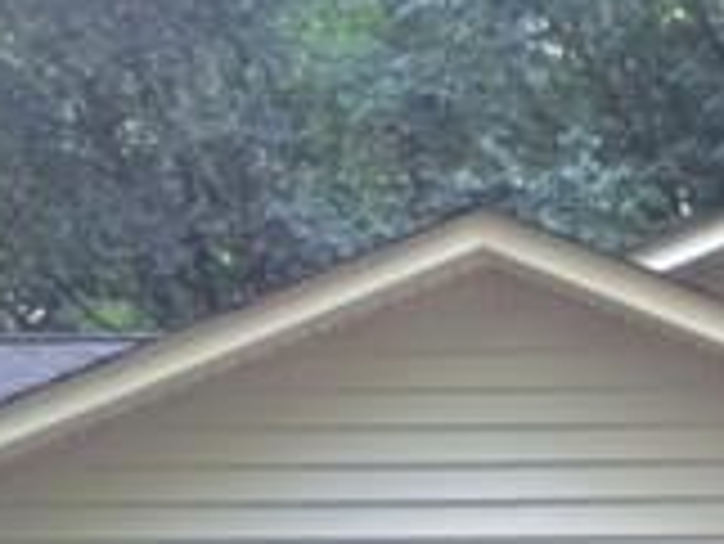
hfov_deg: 16.8
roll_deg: +1.7
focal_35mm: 115
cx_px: 697
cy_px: 958
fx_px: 2407
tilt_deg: -1.2
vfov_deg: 11.9
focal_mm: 4.15
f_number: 2.2
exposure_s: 1/60
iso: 40
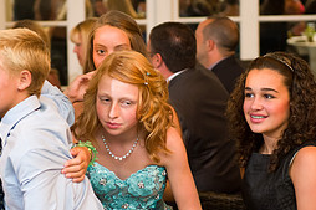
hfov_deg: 12.8
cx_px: 123
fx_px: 1403
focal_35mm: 160
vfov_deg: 8.6
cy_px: 121
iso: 1600
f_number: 3.2
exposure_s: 1/125
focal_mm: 70
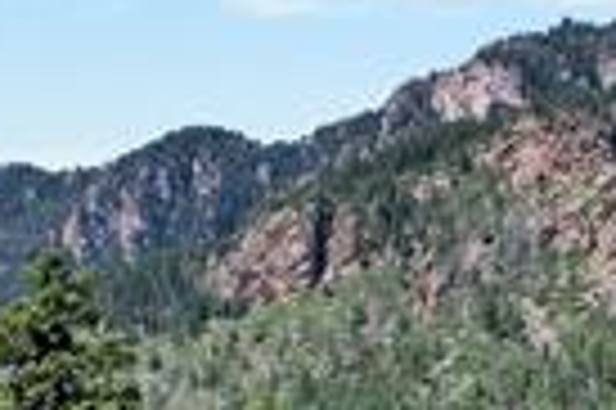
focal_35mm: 103
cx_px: 580
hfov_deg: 19.4
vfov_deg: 11.6
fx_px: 1760
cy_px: 870
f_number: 2.8
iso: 100
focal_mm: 8.38
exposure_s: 1/2000
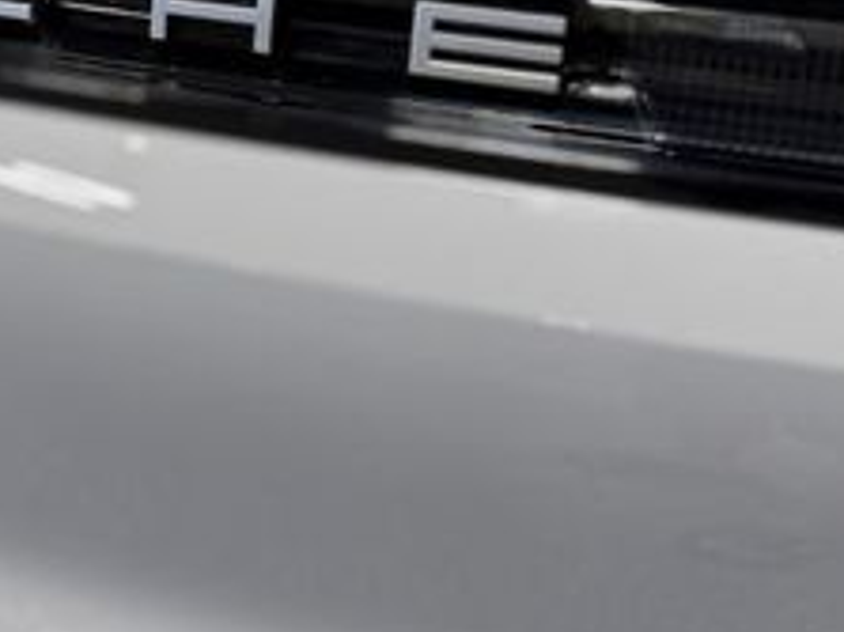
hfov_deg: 26.6
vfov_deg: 20.6
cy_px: -11
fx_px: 1681
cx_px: -11
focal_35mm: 69
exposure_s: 1/120
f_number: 1.78
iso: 50
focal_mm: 6.76
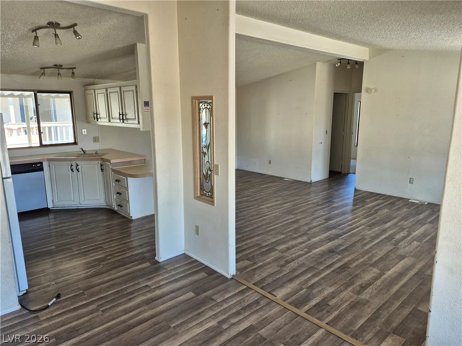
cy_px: 173
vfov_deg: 58.9
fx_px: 307
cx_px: 231
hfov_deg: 73.9
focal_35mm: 23
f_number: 1.8
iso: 50
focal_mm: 5.4
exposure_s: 1/180
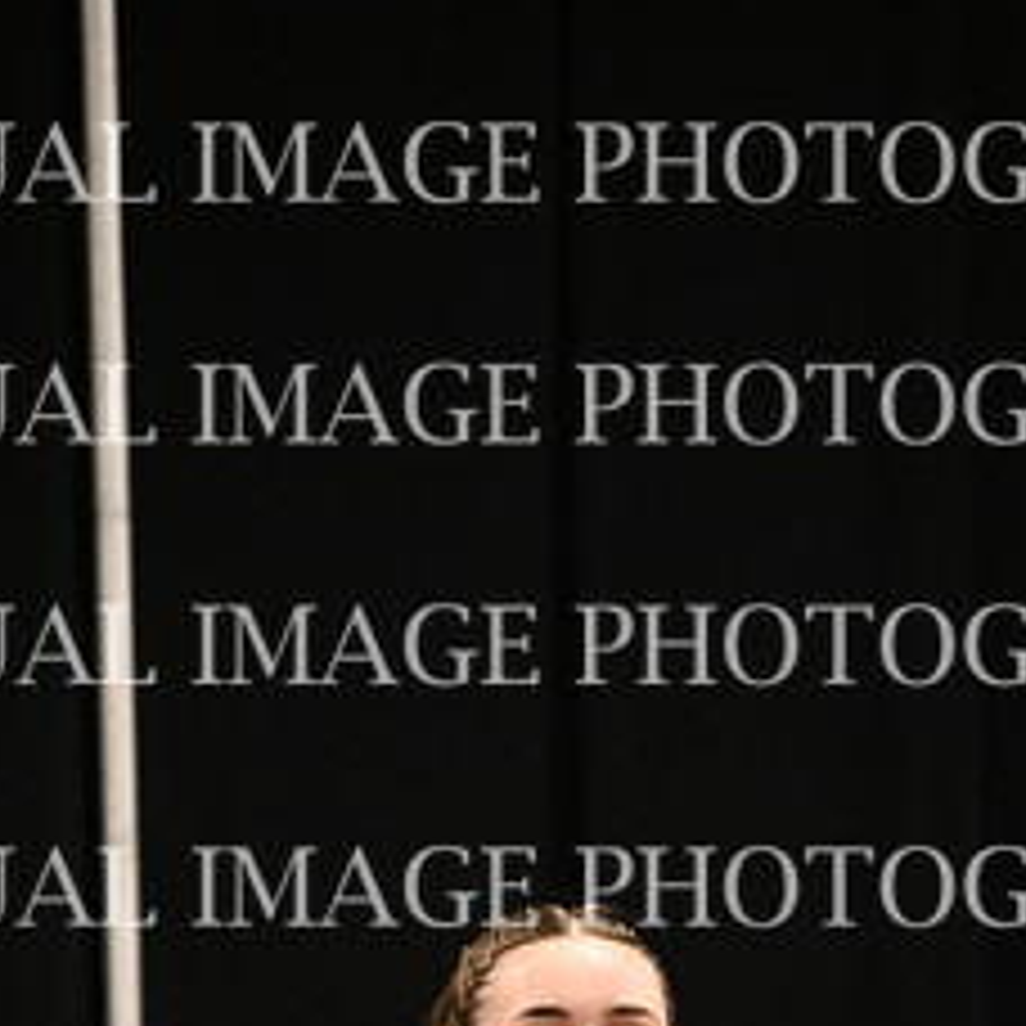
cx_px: 544
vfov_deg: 2.2
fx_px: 26860
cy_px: 1246
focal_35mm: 801
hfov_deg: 2.2
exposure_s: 1/250
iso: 8000
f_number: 6.3
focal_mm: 370
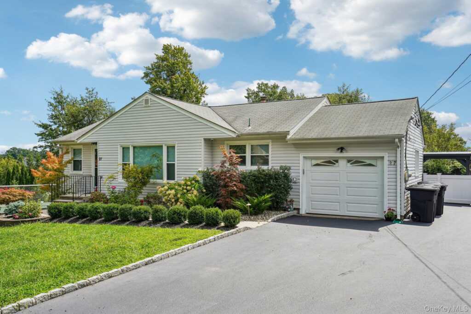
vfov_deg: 43.6
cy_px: 157
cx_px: 236
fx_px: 393
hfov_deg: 61.9
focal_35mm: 30
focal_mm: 30
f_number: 8
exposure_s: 1/250
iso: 100
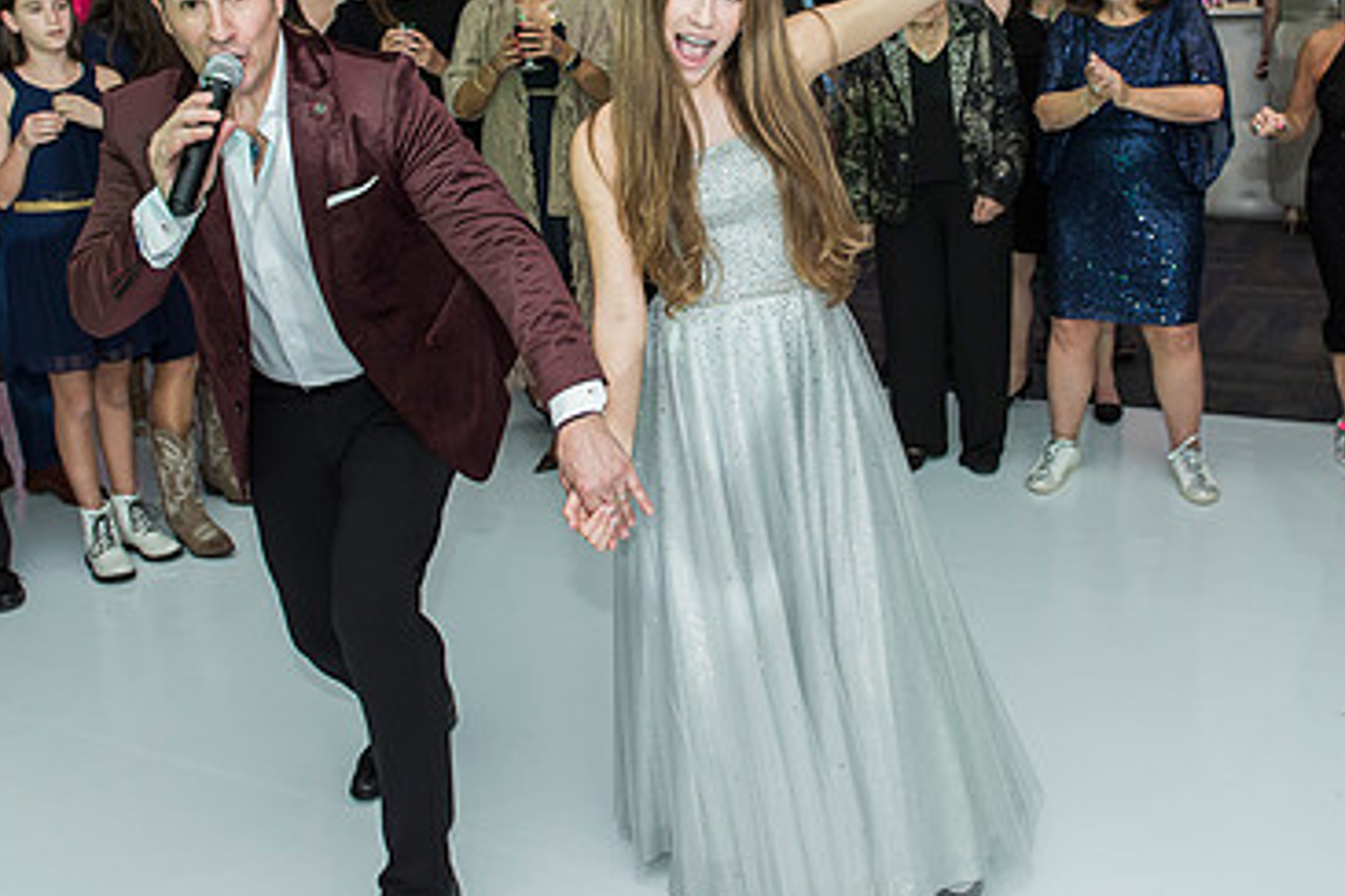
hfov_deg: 50.6
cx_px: 731
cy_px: 270
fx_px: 1420
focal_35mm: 38
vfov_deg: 34.6
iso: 800
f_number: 4
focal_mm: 24
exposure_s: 1/100
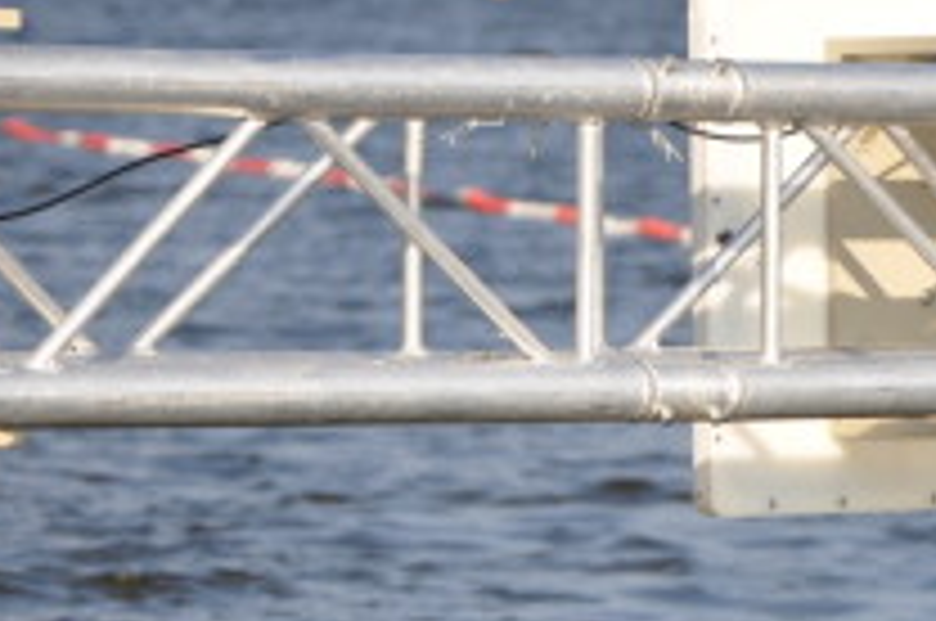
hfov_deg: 5.7
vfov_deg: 3.8
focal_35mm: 363
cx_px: 842
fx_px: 9427
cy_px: 626
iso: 200
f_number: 5.6
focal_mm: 105
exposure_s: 1/500
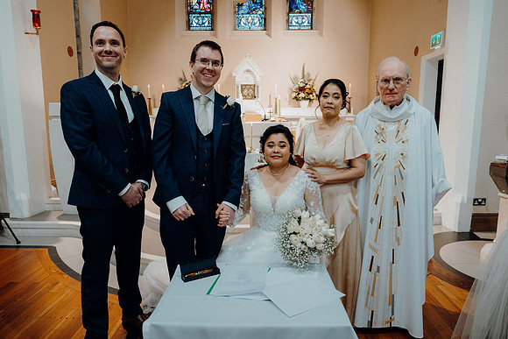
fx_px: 339
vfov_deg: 53.2
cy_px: 170
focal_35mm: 24
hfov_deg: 73.7
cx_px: 254
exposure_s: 1/160
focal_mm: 24
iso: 2000
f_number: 3.5
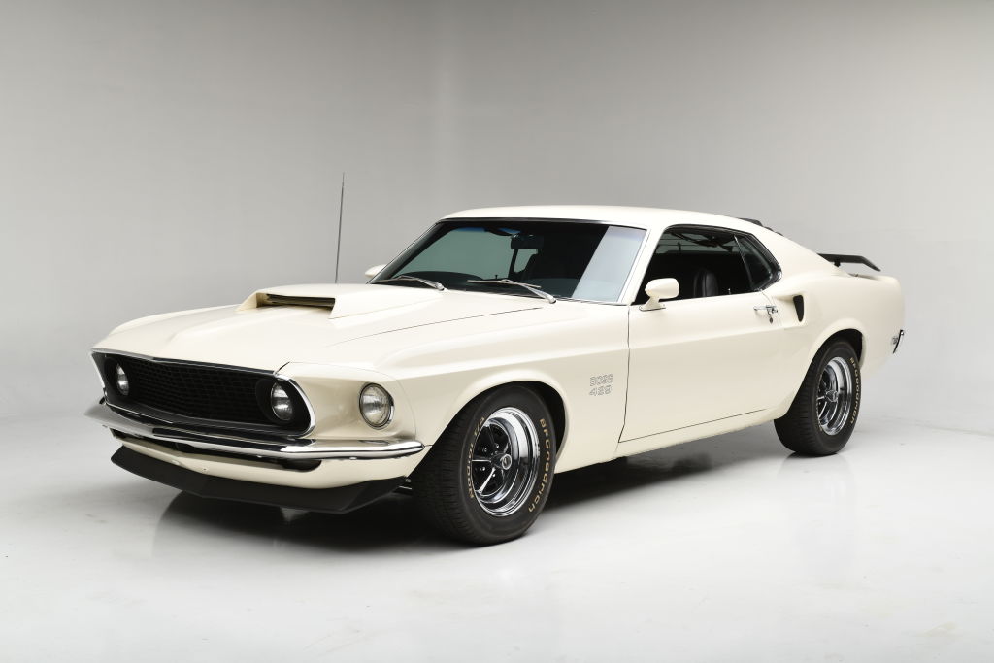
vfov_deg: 27.0
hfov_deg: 39.6
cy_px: 332
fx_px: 1381
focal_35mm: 50
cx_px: 497
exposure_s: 1/250
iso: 500
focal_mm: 50
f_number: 8
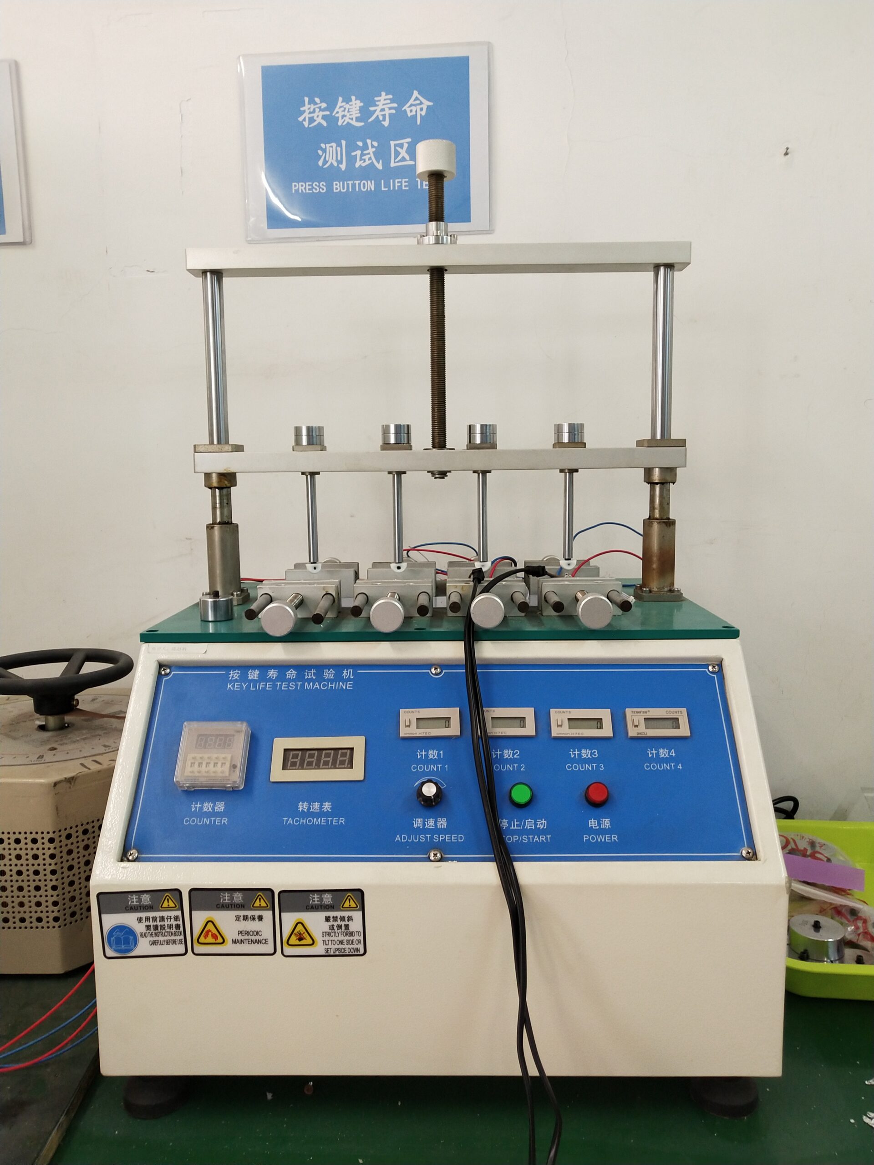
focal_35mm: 30
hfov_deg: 46.8
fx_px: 1010
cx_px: 437
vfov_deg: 60.0
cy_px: 582
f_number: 1.8
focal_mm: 3.95
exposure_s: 1/50
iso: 224
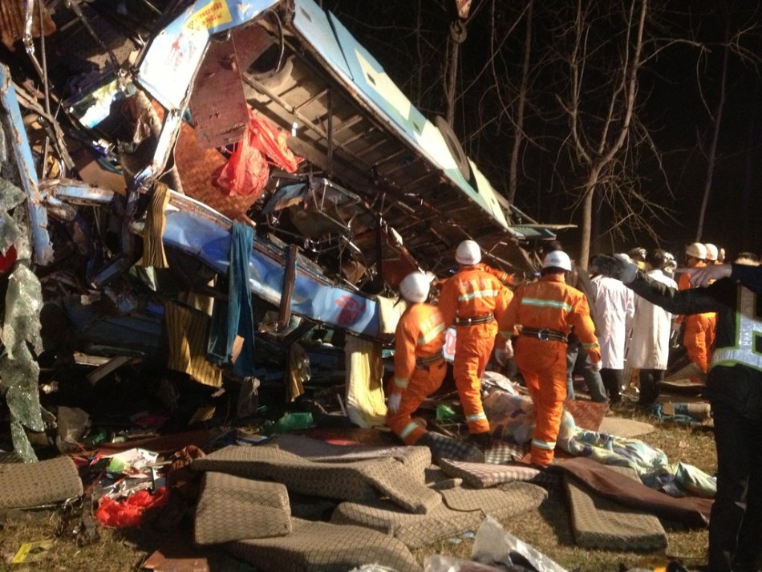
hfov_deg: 52.6
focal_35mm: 35
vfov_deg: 40.7
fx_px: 771
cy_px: 286
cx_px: 381
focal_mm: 4.28
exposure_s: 1/15
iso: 500
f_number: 2.4
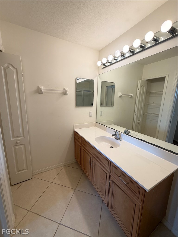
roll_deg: -1.7
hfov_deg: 85.7
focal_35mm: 14
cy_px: 118
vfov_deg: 102.1
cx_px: 89
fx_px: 96
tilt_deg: -11.1
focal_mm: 2.22
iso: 100
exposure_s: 1/120
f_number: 2.2
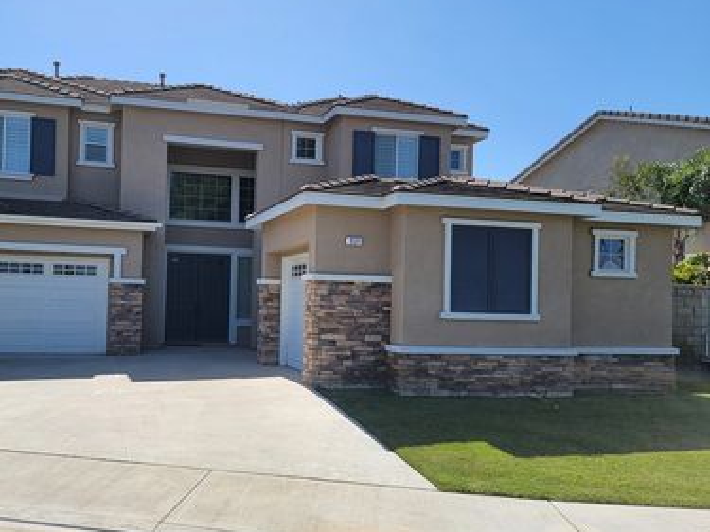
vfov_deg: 44.1
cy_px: 272
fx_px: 656
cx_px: 246
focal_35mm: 32
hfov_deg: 55.8
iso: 16
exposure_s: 1/1027
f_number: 1.8
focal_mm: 6.7
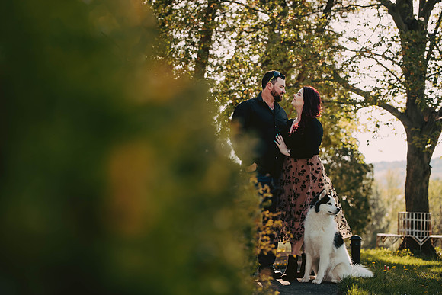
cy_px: 148
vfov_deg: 16.7
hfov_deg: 24.8
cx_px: 221
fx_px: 1007
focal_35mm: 82
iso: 400
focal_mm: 82
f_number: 2.8
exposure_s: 1/1250
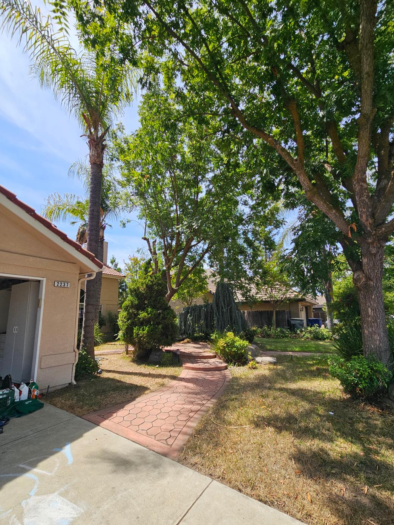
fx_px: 212
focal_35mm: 14
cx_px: 200
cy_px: 282
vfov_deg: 101.9
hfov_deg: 85.7
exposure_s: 1/1584
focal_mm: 2.2
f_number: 2.2
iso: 50
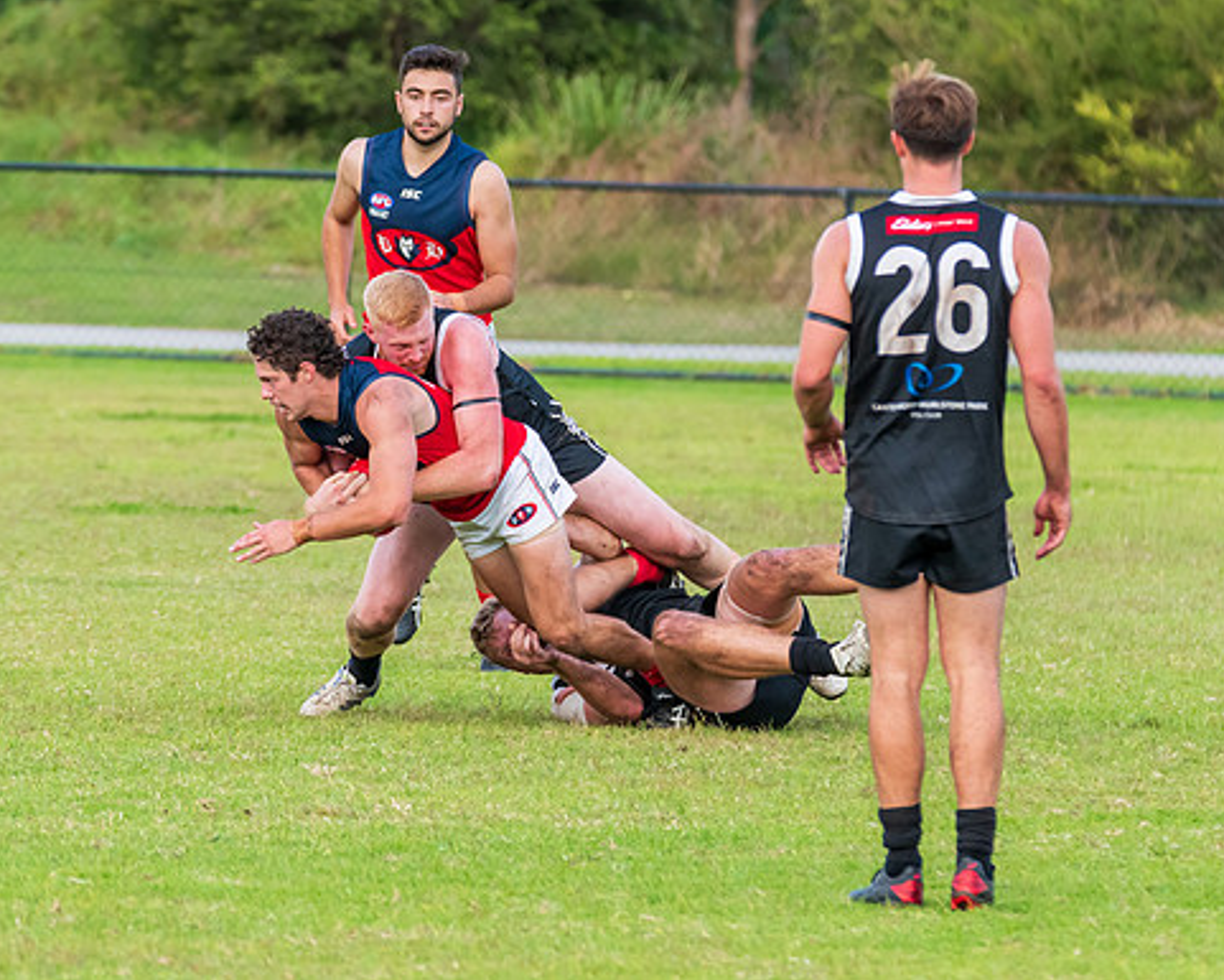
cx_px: 399
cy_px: 324
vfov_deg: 2.8
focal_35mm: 559
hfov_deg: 3.5
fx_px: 20254
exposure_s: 1/1250
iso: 800
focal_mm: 300
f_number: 5.6
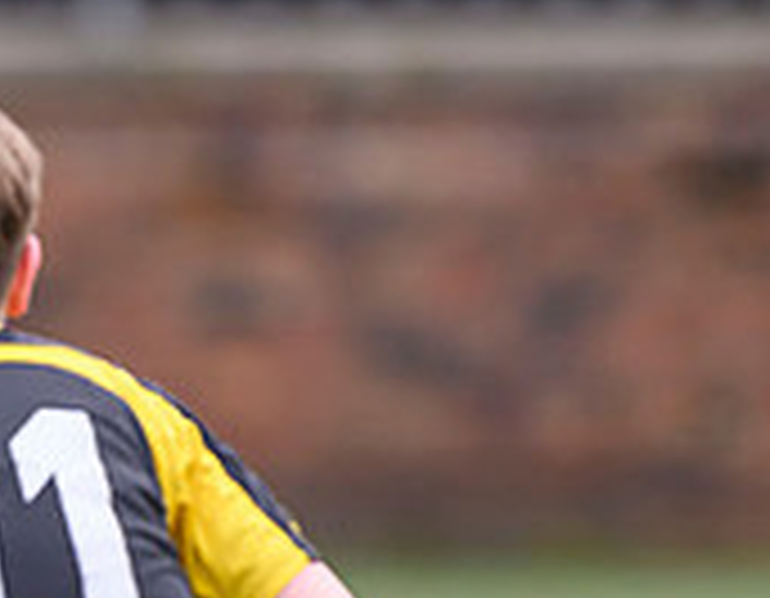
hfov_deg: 1.0
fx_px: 43082
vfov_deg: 0.8
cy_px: 656
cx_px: -403
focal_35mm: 1911
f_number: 3.5
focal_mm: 400
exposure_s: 1/1250
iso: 500
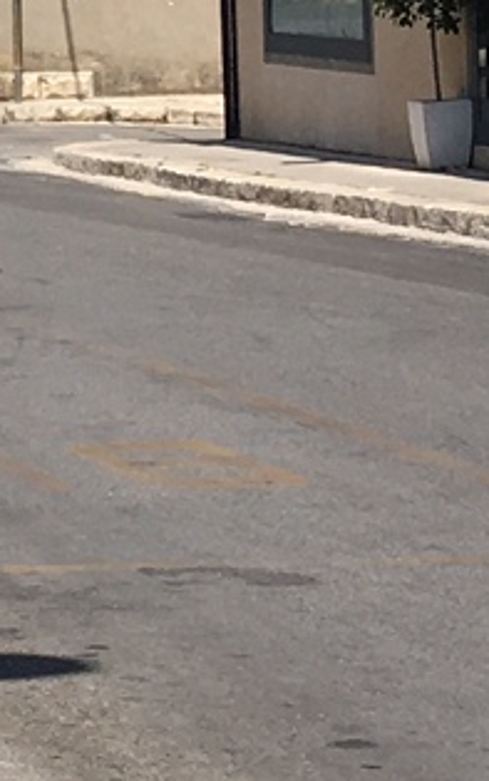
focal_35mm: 197
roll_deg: +0.9
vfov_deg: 10.6
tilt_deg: -0.7
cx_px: -1110
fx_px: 4199
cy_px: 114
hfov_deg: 6.0
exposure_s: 1/1570
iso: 25
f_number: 2.2
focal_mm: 4.15
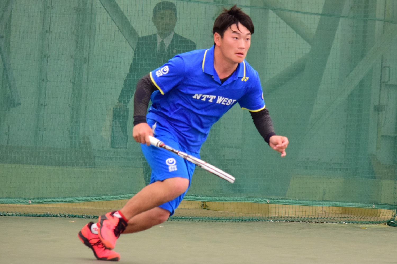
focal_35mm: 202
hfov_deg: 10.2
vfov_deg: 6.8
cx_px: 198
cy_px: 132
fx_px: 2232
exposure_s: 1/800
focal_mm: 135
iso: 1250
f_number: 4.8
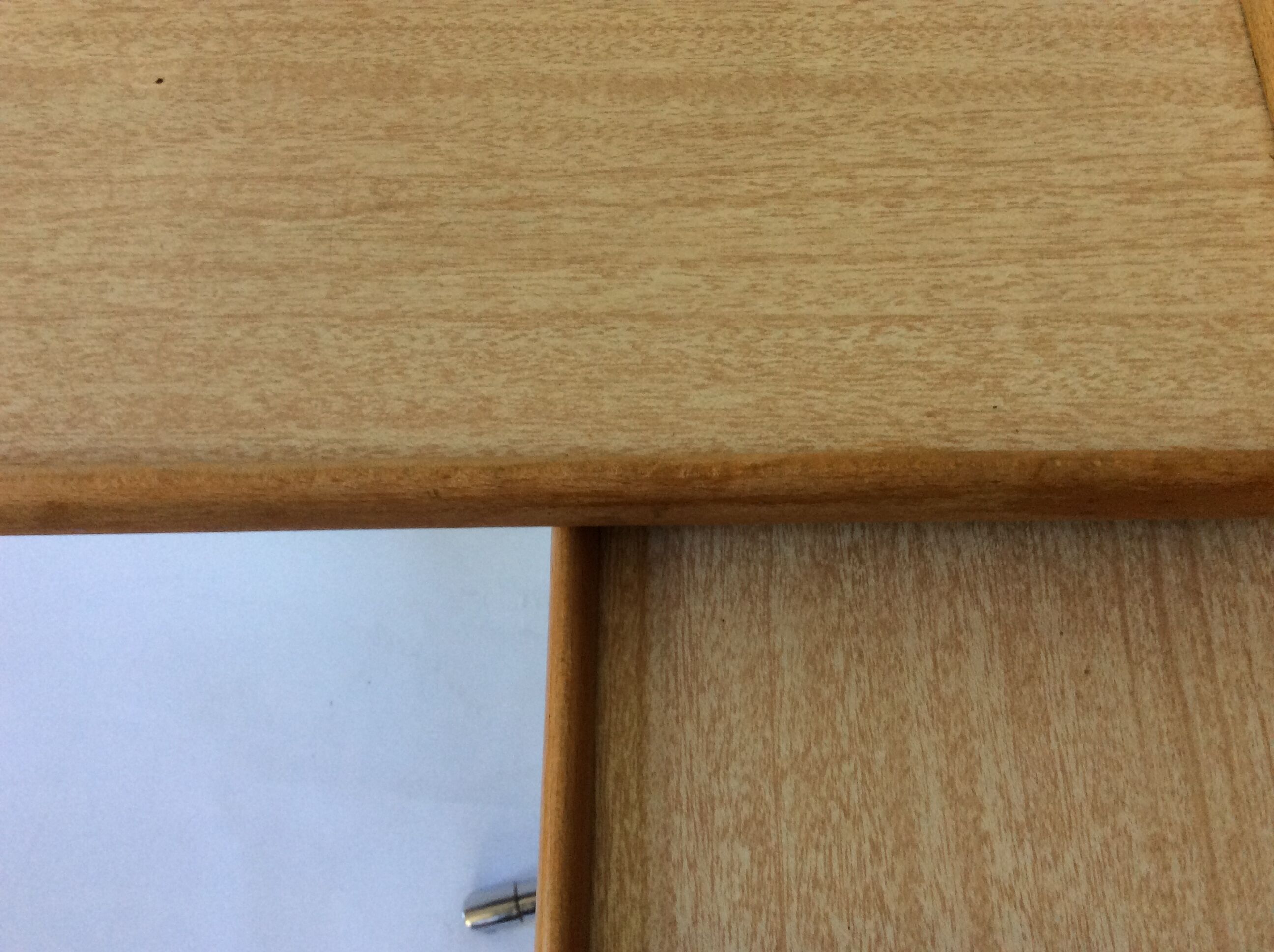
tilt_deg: -70.1
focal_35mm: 32
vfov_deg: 44.1
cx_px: 637
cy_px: 476
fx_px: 1176
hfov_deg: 56.9
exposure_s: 1/25
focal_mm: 3.3
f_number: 2.4
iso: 80
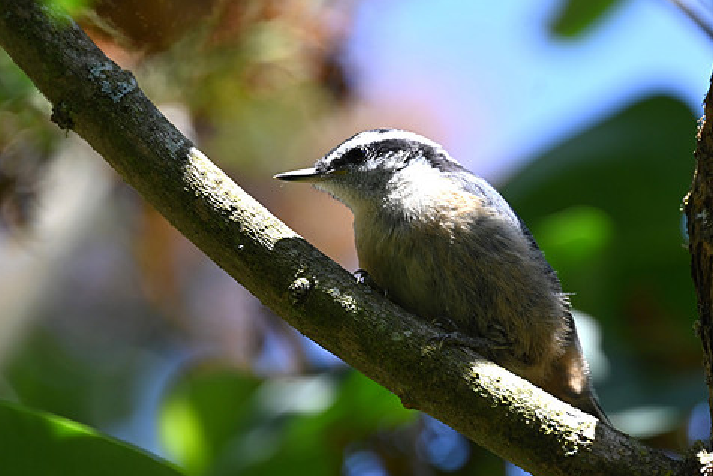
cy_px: 245
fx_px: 14486
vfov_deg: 1.9
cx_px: 416
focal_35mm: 731
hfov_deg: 2.8
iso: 500
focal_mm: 600
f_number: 6.3
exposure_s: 1/640
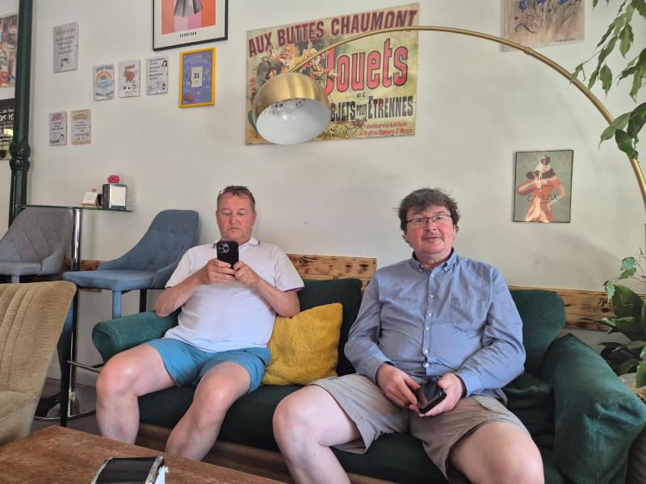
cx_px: 323
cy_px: 242
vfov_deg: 58.9
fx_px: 429
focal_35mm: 23
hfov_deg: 73.9
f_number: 1.8
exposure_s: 1/100
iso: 160
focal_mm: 5.4
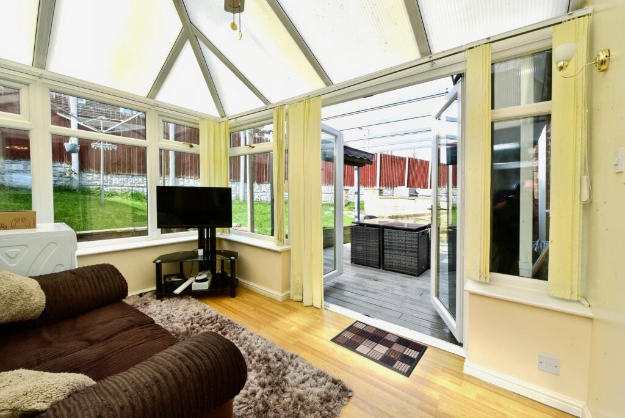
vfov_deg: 81.3
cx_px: 312
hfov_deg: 104.2
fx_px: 243
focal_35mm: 14
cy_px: 209
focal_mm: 14
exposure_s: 1/45
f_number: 22
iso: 400
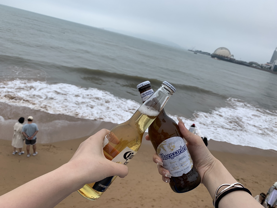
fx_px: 208
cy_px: 104
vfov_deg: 53.1
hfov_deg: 67.3
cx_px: 138
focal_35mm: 26
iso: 25
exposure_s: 1/1314
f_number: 1.8
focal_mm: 4.25
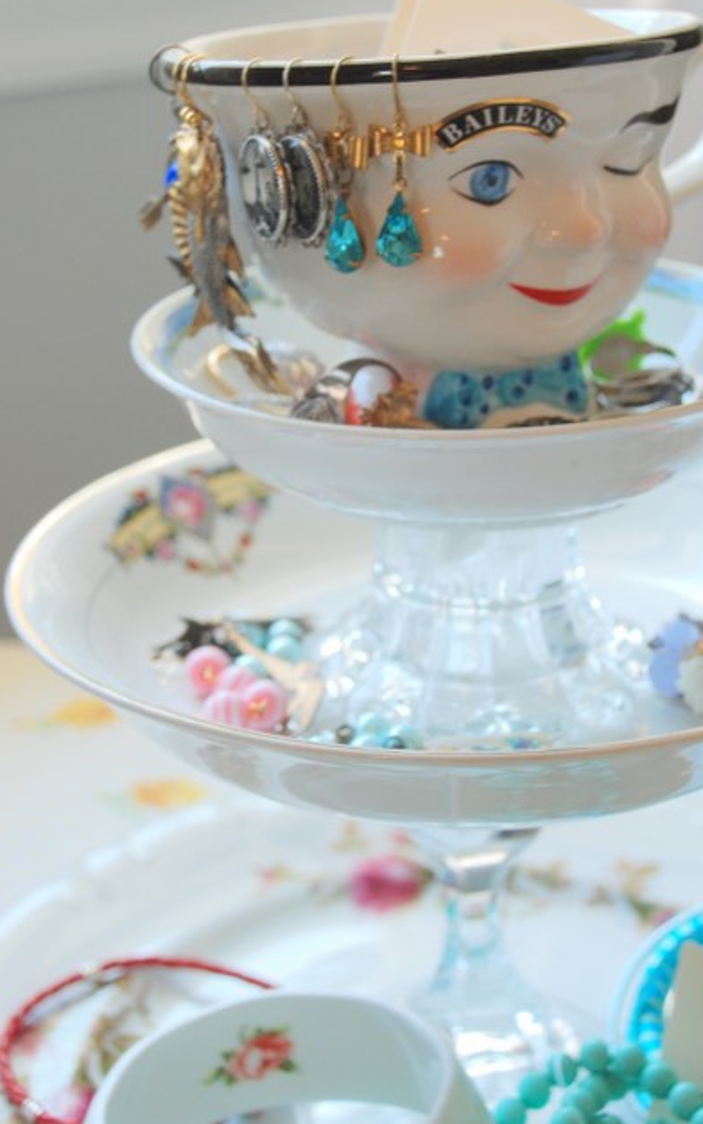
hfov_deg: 19.8
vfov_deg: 31.2
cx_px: 411
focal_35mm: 66
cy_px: 468
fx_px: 2011
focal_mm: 35
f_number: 4.5
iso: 280
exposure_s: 1/30
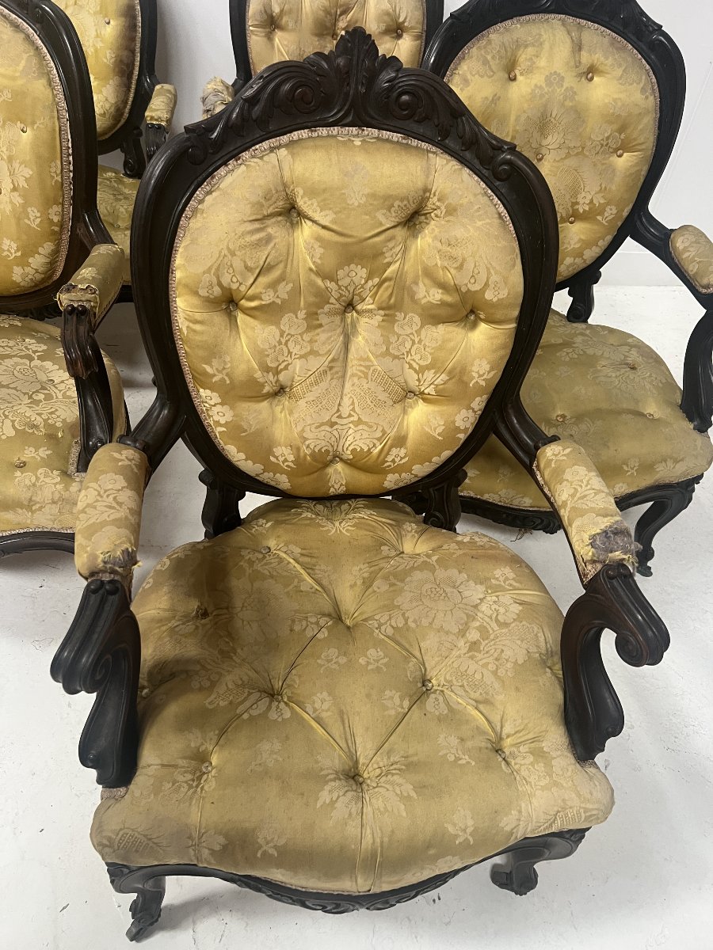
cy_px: 475
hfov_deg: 53.1
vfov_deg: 67.3
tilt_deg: -43.5
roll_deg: -6.1
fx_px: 714
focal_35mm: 26
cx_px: 356
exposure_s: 1/60
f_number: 1.5
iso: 200
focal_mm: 5.7
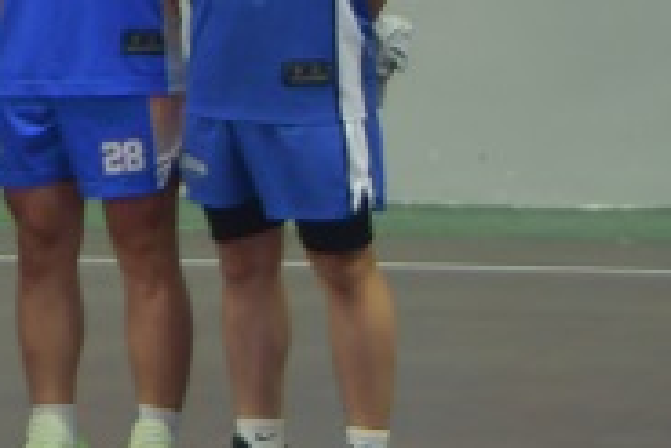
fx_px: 4924
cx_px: -799
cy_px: -251
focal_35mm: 264
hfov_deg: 7.4
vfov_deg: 5.2
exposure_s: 1/25
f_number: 4.2
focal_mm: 36
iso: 320
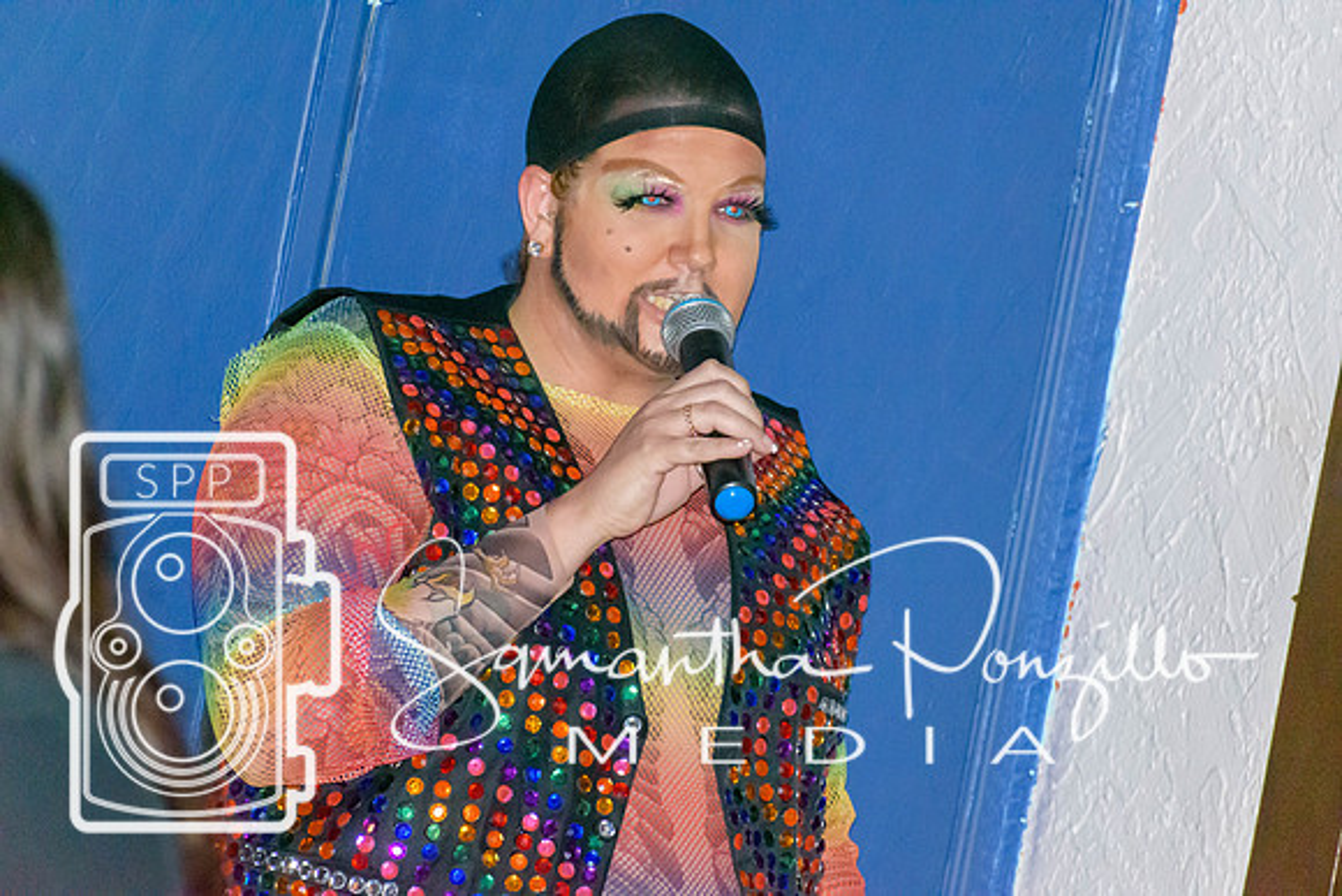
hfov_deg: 6.2
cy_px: 448
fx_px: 12304
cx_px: 671
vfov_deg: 4.2
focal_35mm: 330
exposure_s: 1/60
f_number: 5.6
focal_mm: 220
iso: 6400
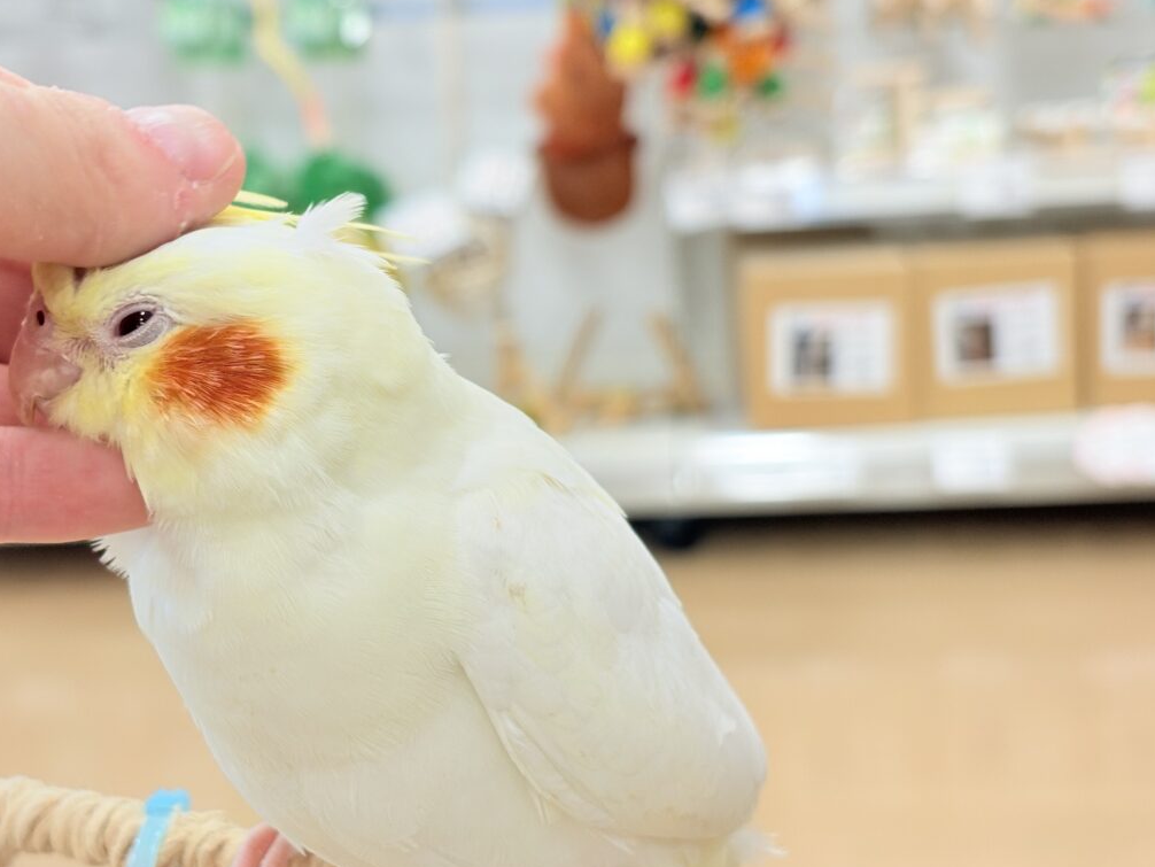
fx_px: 2069
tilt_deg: -10.6
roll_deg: +4.8
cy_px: 388
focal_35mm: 62
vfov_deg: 23.6
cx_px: 480
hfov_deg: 31.1
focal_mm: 5.96
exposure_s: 1/50
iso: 50
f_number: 1.6
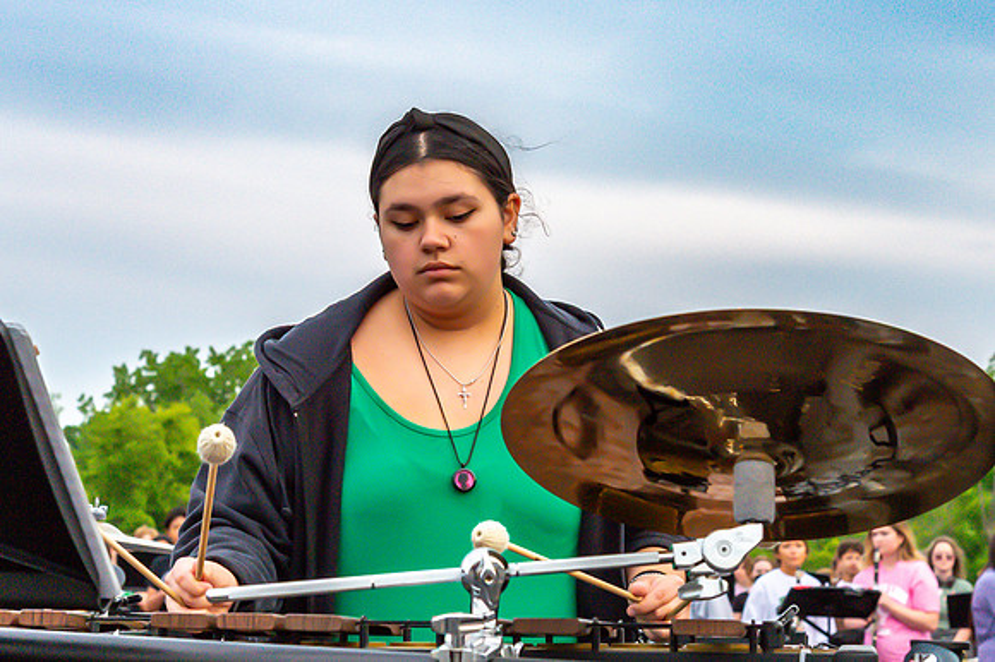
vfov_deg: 15.3
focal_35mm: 89
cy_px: 155
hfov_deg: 22.9
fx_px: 2452
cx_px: 486
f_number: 8
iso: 1250
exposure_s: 1/1600
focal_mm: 58
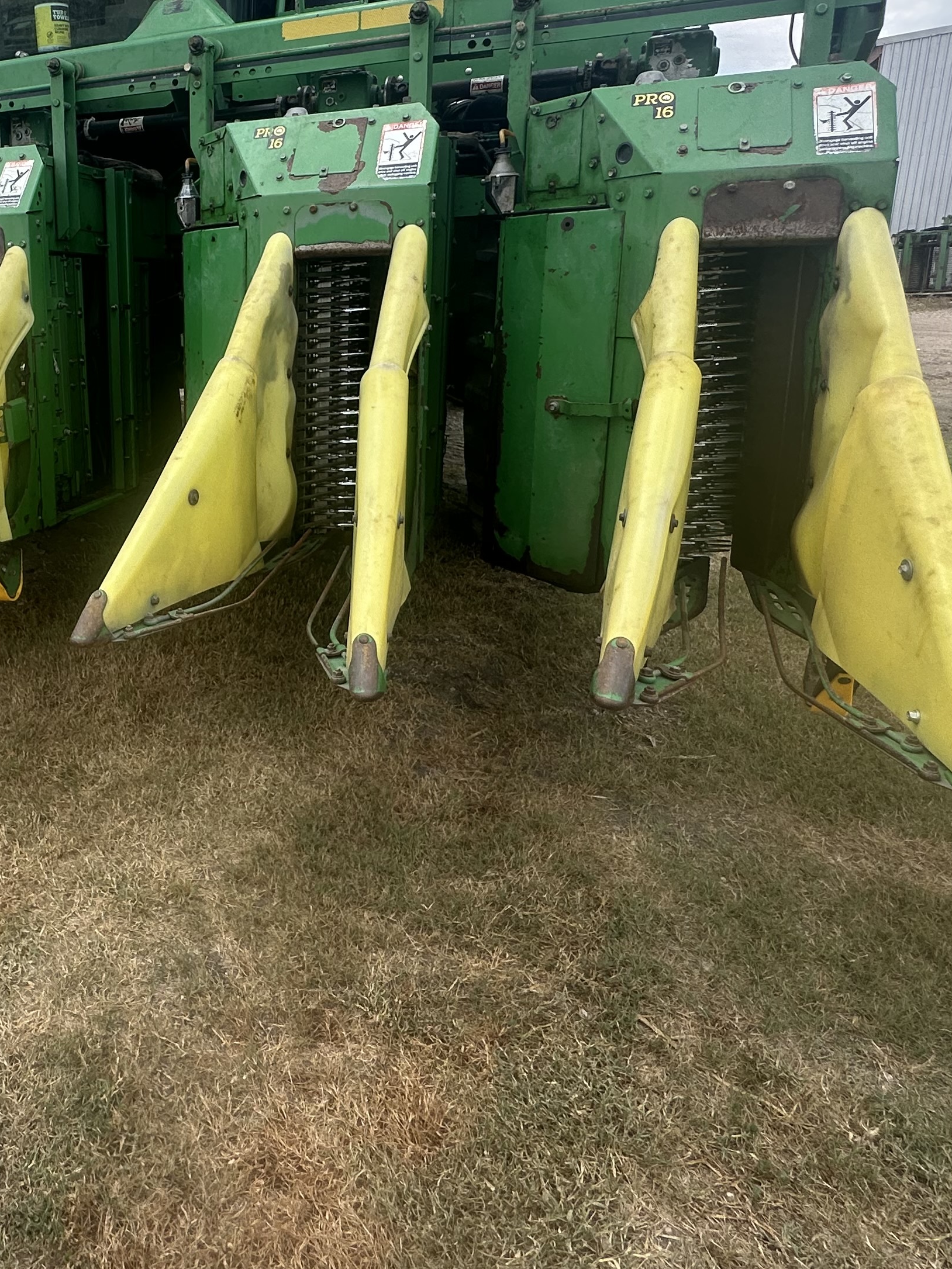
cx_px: 146
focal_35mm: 26
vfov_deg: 66.5
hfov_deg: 48.9
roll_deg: +1.1
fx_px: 953
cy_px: 491
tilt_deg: -12.7
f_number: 2.2
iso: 50
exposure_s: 1/790
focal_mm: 2.22
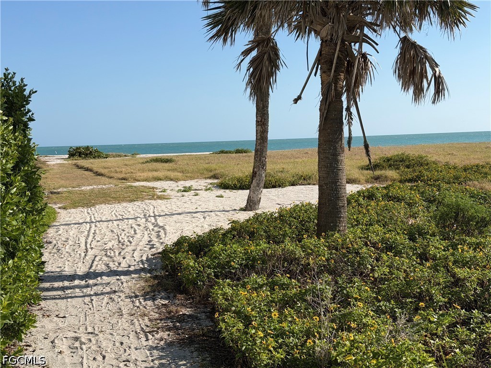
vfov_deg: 30.3
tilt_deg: -5.0
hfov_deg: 39.7
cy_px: 184
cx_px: 246
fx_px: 681
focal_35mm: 48
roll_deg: +2.4
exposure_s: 1/6536
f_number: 1.78
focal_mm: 6.76
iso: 64
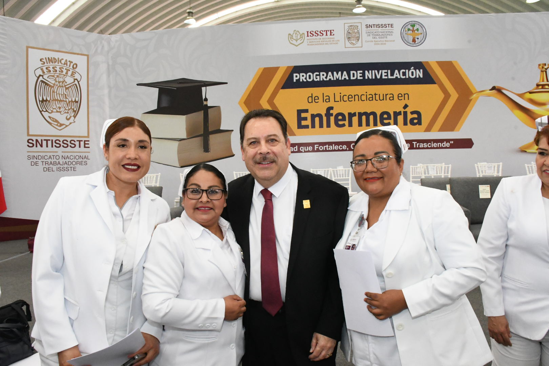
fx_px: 412
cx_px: 274
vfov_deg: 47.9
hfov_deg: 67.4
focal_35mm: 27
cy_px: 183
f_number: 16
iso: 6400
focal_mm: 18
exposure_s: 1/160
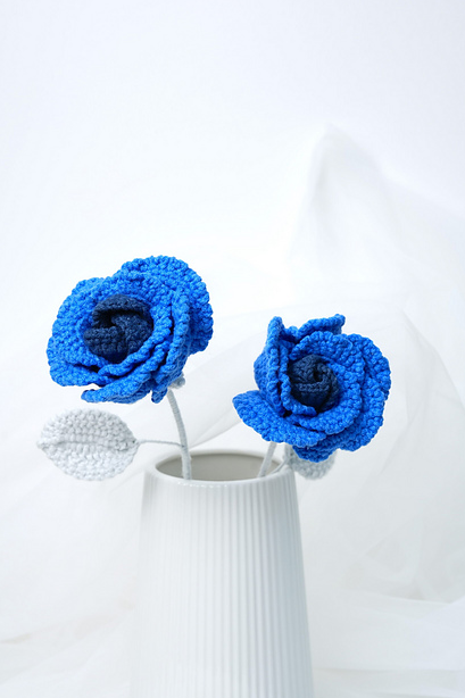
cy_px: 359
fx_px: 1415
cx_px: 229
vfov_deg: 27.7
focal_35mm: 73
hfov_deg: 18.7
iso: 320
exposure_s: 1/30
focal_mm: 70
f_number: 9
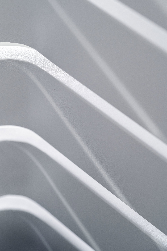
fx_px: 696
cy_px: 113
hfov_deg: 13.7
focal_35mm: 100
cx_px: 76
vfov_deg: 20.4
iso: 2000
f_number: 6.3
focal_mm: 90
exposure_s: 1/125
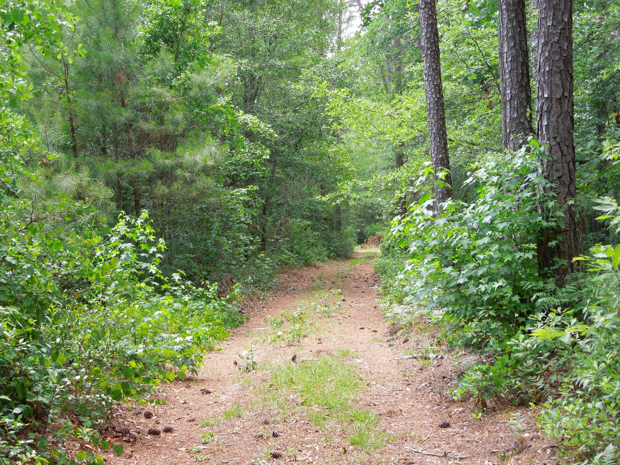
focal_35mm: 54
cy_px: 232
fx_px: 967
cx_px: 310
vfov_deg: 27.0
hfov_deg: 35.5
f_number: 4.2
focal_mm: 9.8
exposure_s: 1/60
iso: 100
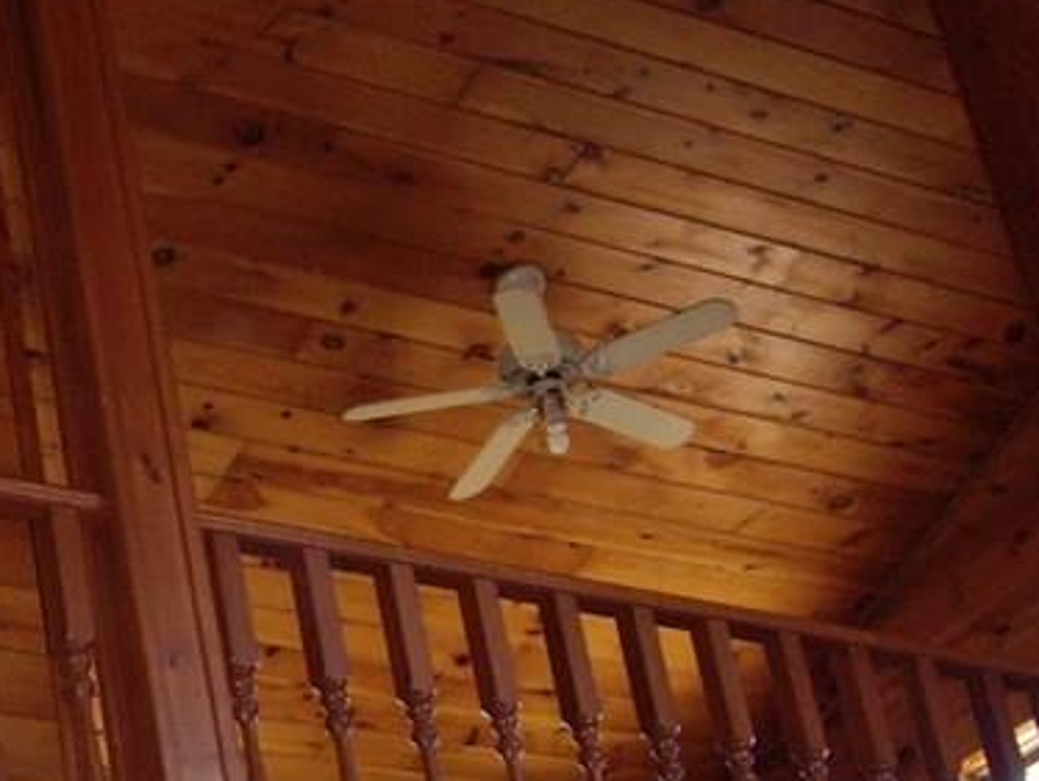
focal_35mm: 104
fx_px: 3124
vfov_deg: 14.2
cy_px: 631
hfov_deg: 18.1
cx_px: -164
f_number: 2.7
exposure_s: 1/40
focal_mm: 6.2
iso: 200
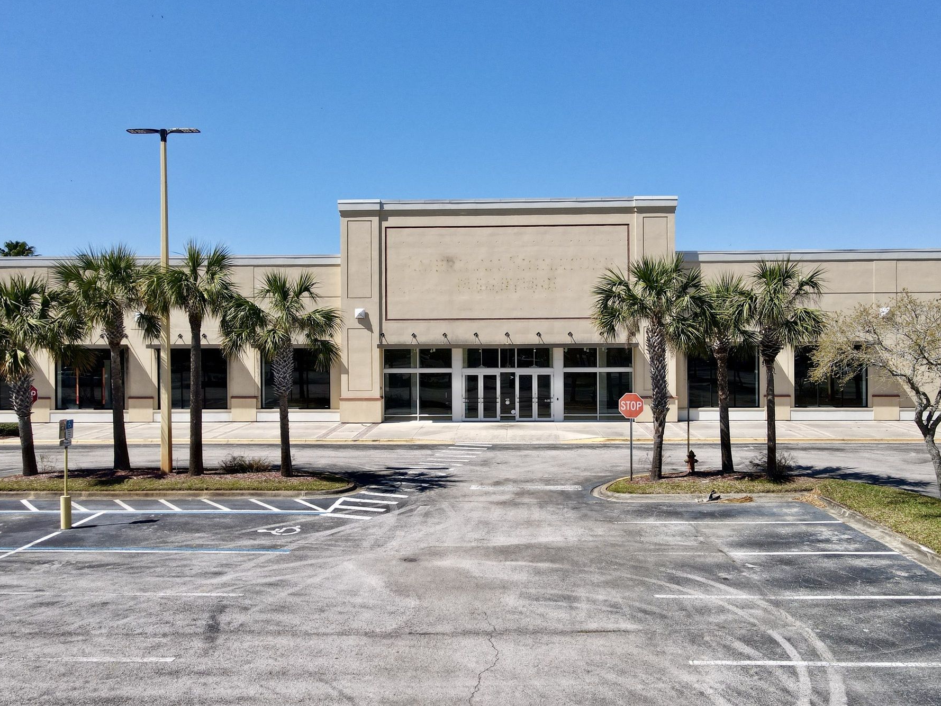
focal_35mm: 27
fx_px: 734
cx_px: 491
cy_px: 343
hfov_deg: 65.3
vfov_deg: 51.3
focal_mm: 4.5
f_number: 2.8
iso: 100
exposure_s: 1/800
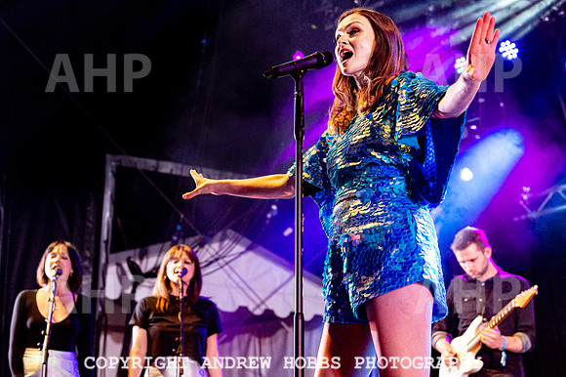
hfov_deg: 26.1
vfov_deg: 17.6
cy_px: 179
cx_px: 298
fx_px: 1219
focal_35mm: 78
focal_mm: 70
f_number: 4.5
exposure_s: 1/800
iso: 8000
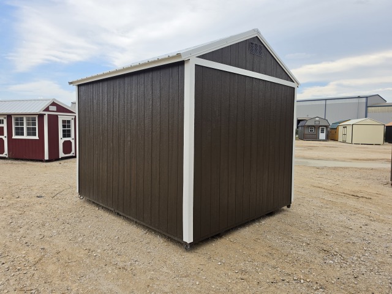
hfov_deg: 73.9
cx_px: 196
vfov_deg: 58.9
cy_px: 147
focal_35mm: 23
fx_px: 260
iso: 64
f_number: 1.4
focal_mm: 6.5
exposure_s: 1/7329
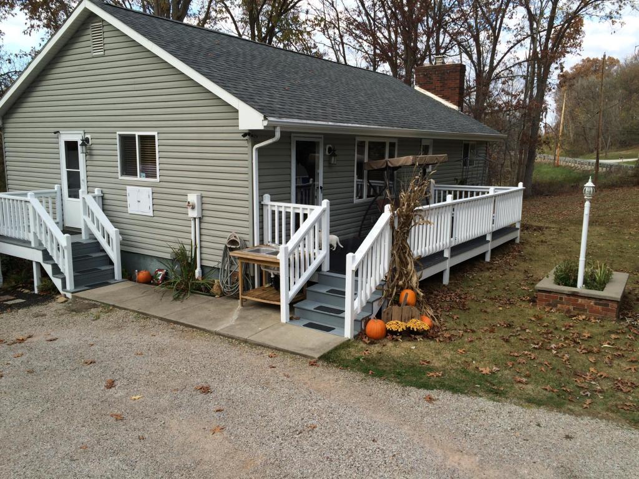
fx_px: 535
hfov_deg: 61.7
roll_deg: -0.6
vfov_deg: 48.2
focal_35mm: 29
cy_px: 240
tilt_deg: -9.9
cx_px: 320
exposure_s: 1/604
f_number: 2.2
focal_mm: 4.15
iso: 32
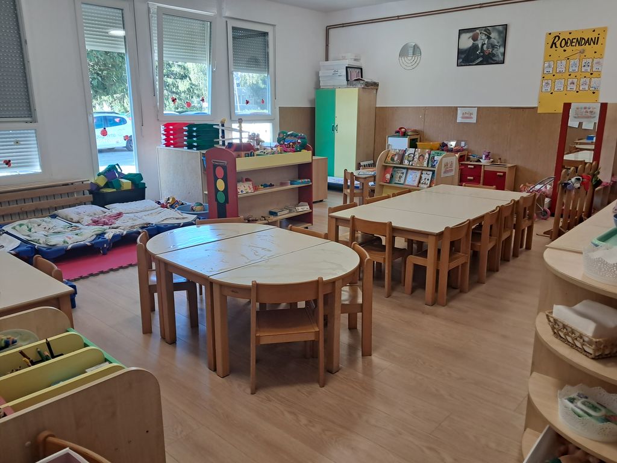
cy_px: 232
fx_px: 481
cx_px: 308
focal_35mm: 27
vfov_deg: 51.4
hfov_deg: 65.3
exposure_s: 1/50
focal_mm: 4
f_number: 1.8
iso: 160
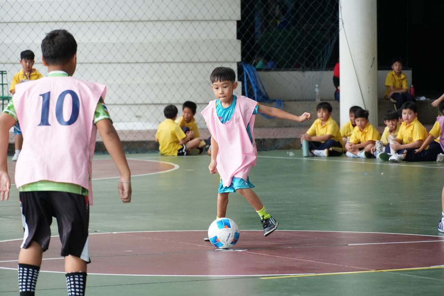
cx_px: 222
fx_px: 2498
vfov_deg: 6.8
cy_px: 148
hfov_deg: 10.2
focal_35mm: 202
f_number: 5.6
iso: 1250
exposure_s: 1/500
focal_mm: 135
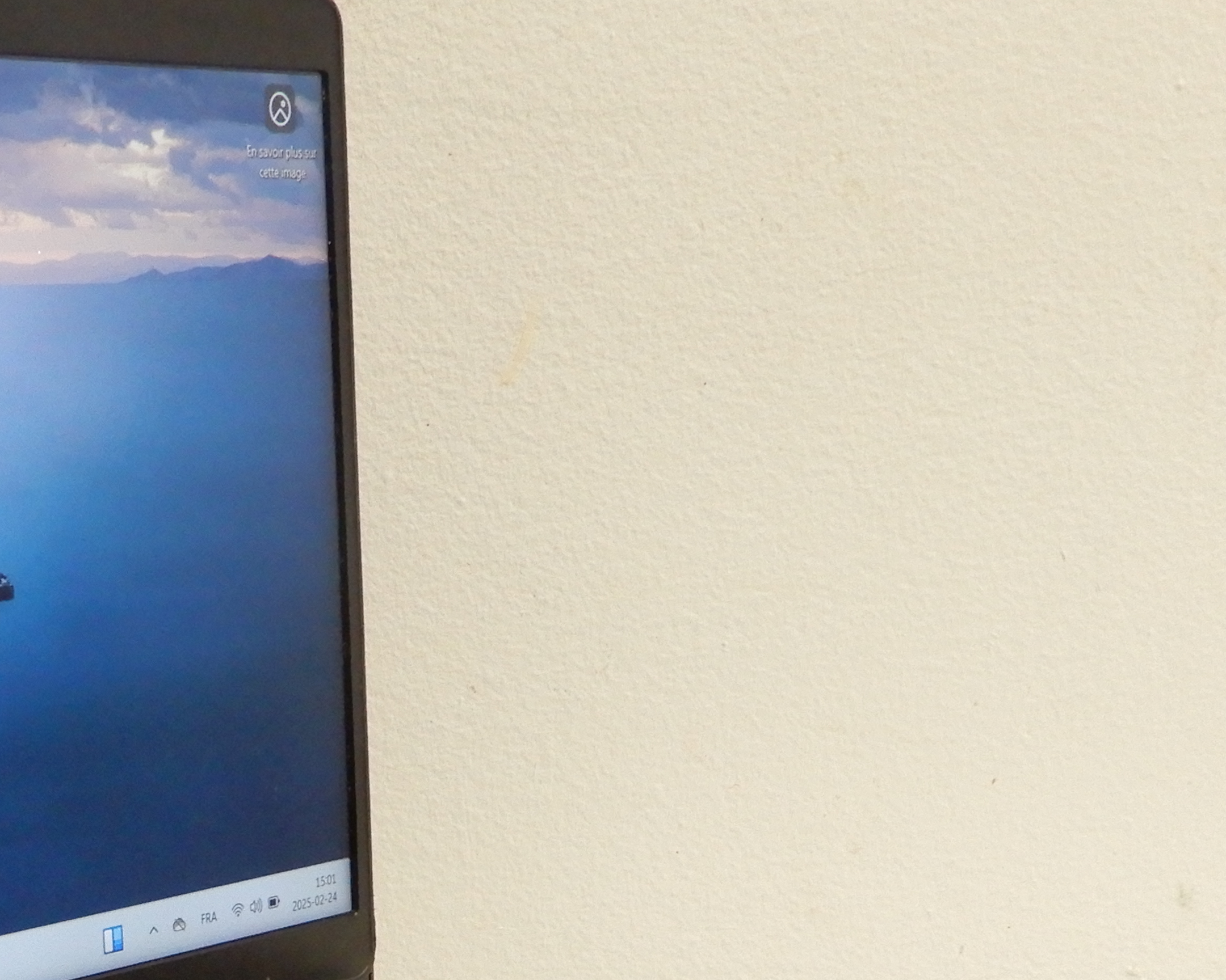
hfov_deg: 21.0
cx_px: 94
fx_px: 3229
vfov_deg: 17.0
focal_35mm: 89
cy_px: 941
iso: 400
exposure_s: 1/13
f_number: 4
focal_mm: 6.8
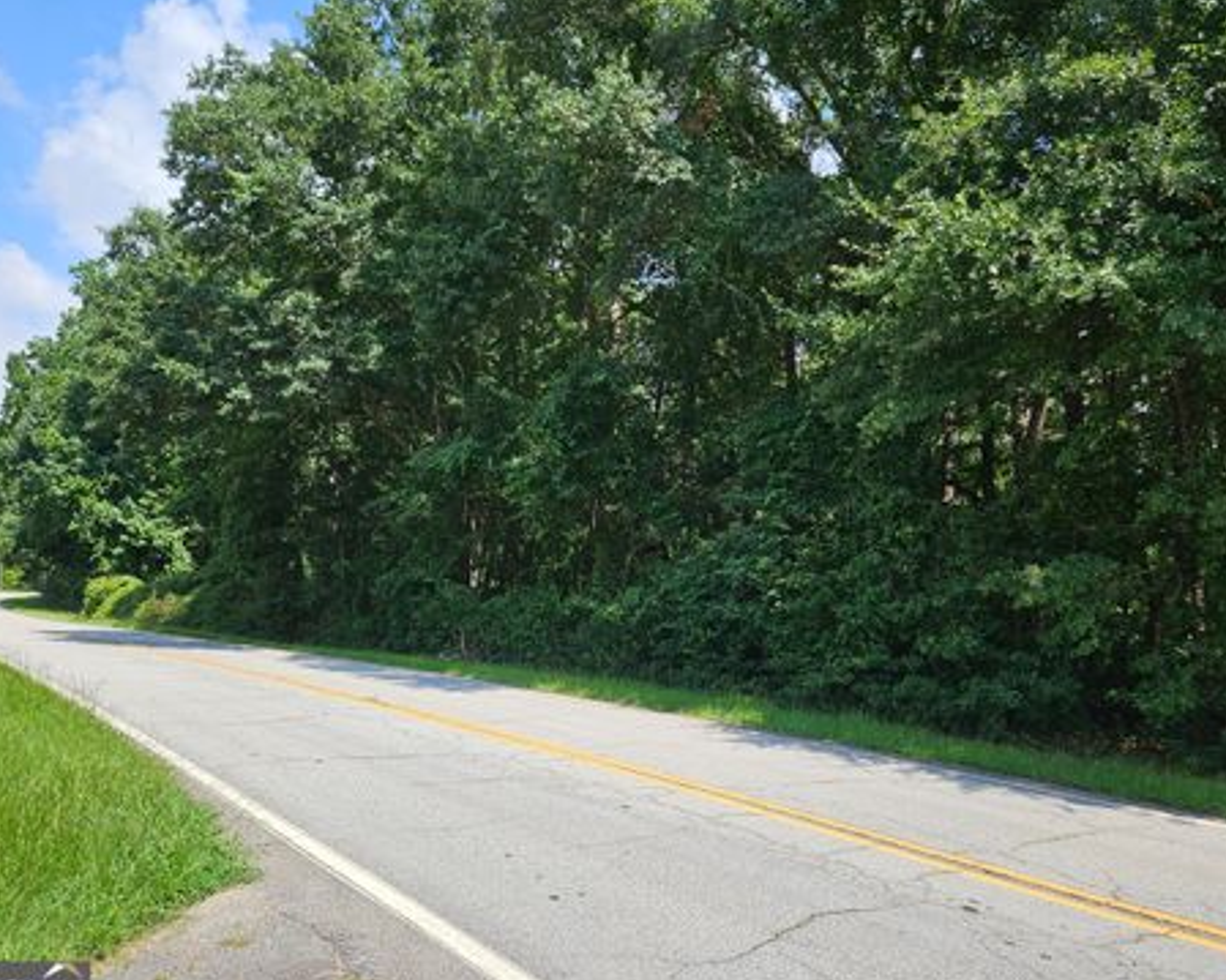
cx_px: 620
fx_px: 907
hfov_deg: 68.1
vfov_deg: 56.8
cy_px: 501
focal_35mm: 25
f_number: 1.8
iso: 25
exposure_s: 1/929
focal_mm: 5.4
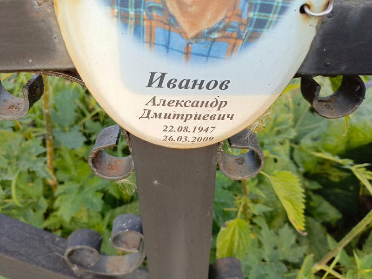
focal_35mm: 25
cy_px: 140
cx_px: 186
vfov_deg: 54.9
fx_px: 269
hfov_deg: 69.4
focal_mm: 4.76
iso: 112
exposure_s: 1/104
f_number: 1.69
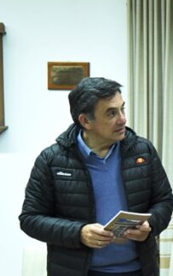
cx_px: 236
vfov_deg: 23.5
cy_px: 167
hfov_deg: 14.2
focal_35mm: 88
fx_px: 662
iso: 6400
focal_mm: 40
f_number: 4
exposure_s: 1/125
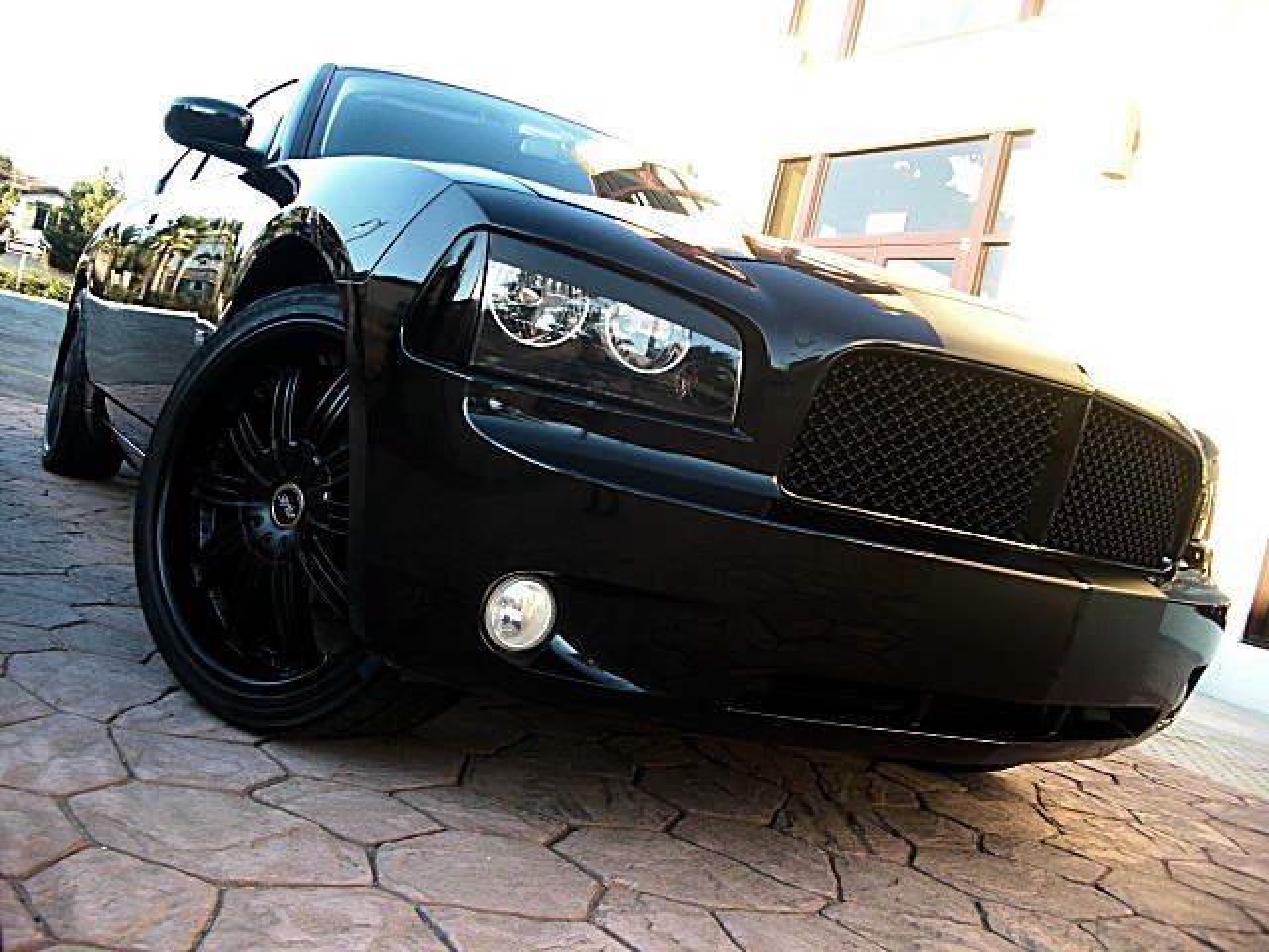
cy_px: 476
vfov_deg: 39.7
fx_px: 1320
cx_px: 634
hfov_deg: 51.4
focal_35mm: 36
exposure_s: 1/80
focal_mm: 6.3
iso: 100
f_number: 2.8
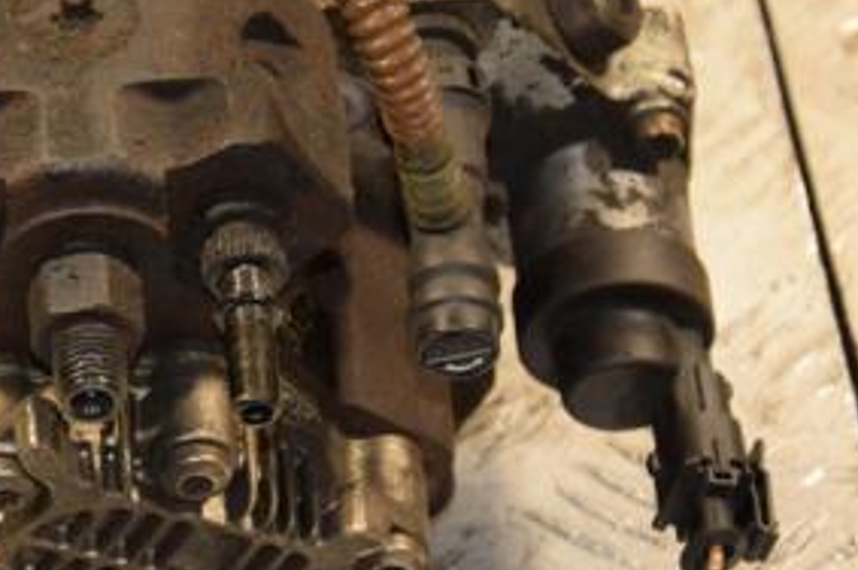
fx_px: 5309
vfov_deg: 6.1
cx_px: 139
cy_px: 230
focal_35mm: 223
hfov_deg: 9.2
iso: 800
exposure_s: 1/100
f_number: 5.3
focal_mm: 70
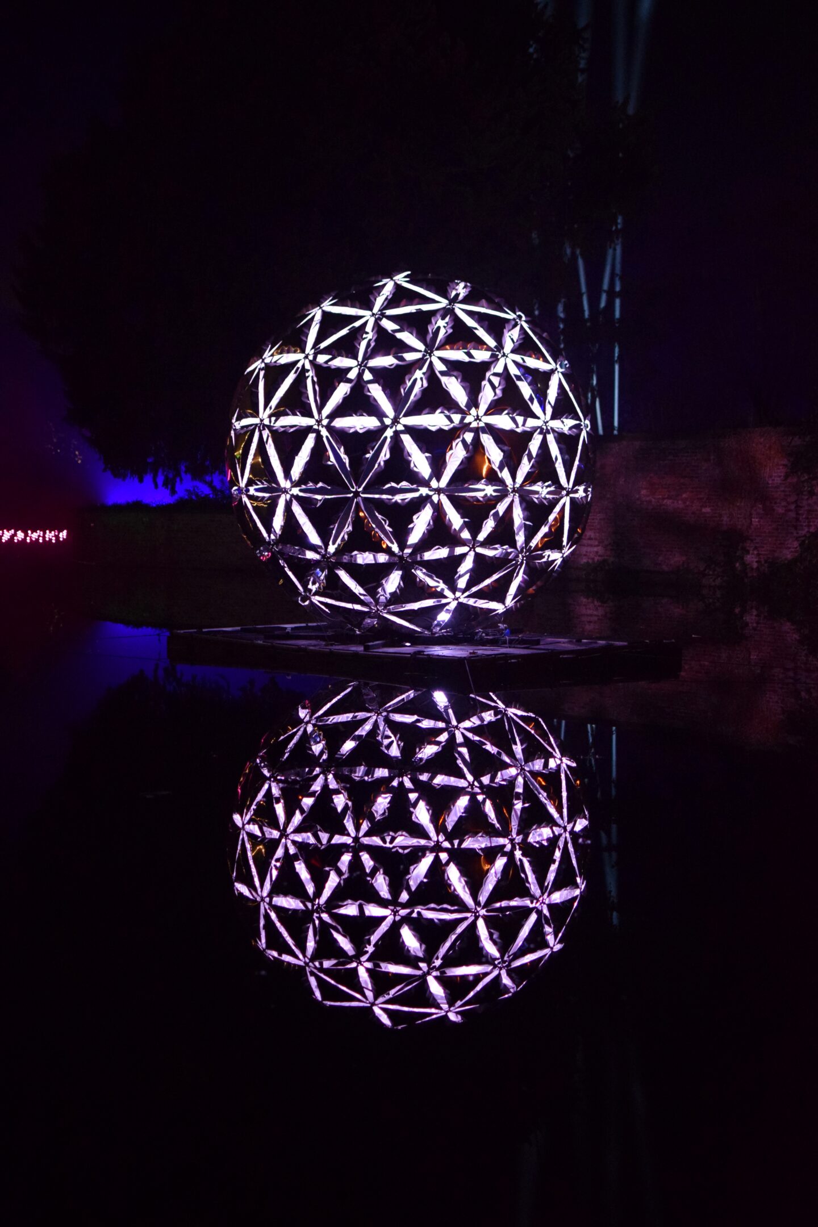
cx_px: 409
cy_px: 614
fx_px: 1789
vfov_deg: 37.9
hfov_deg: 25.8
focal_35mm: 52
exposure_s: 1/160
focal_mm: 35
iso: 3200
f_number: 2
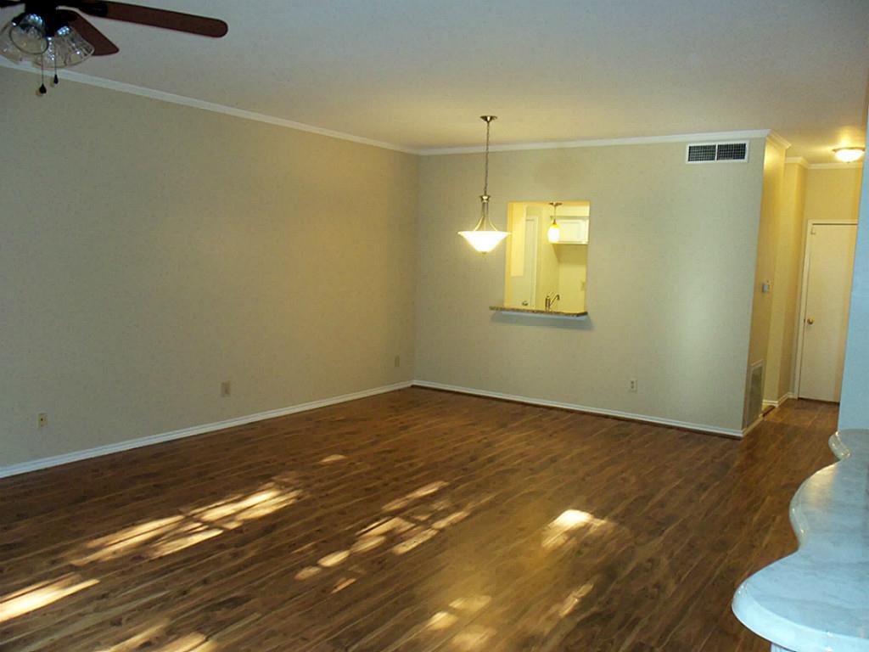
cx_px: 434
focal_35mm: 29
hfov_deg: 61.7
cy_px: 326
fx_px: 728
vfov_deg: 48.2
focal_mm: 5.2
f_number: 3.4
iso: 160
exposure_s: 1/30
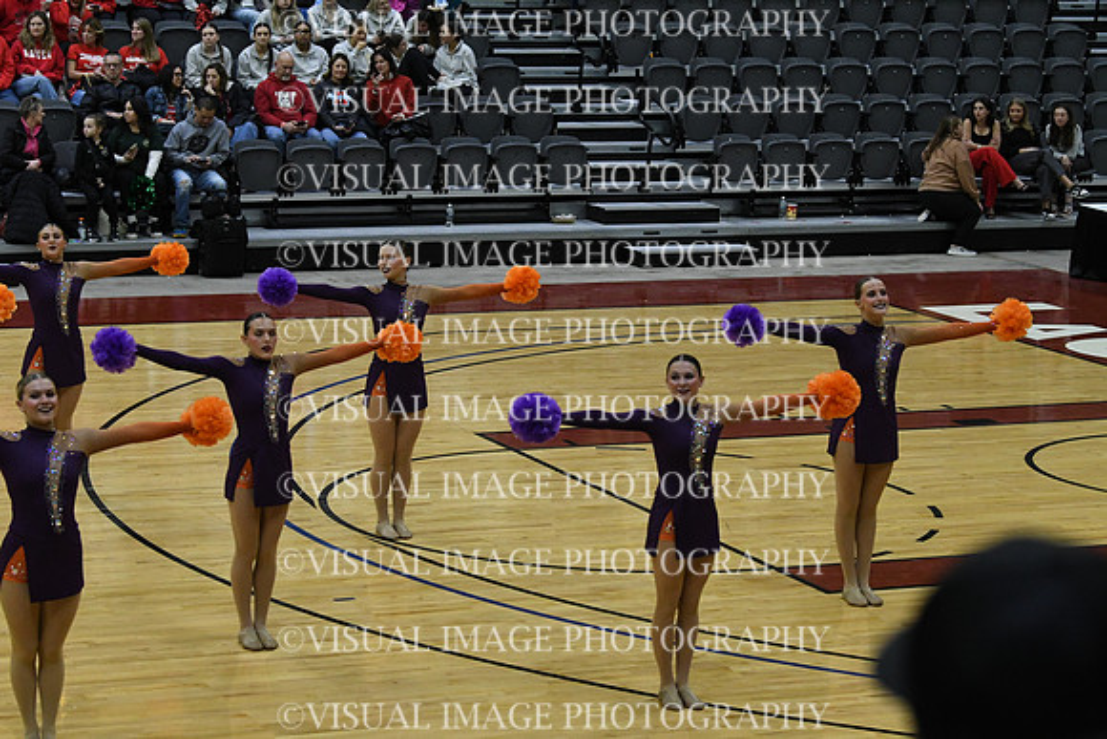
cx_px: 554
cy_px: 370
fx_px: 3229
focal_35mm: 105
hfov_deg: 19.5
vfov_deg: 13.0
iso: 4000
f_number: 4
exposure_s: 1/500
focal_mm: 70
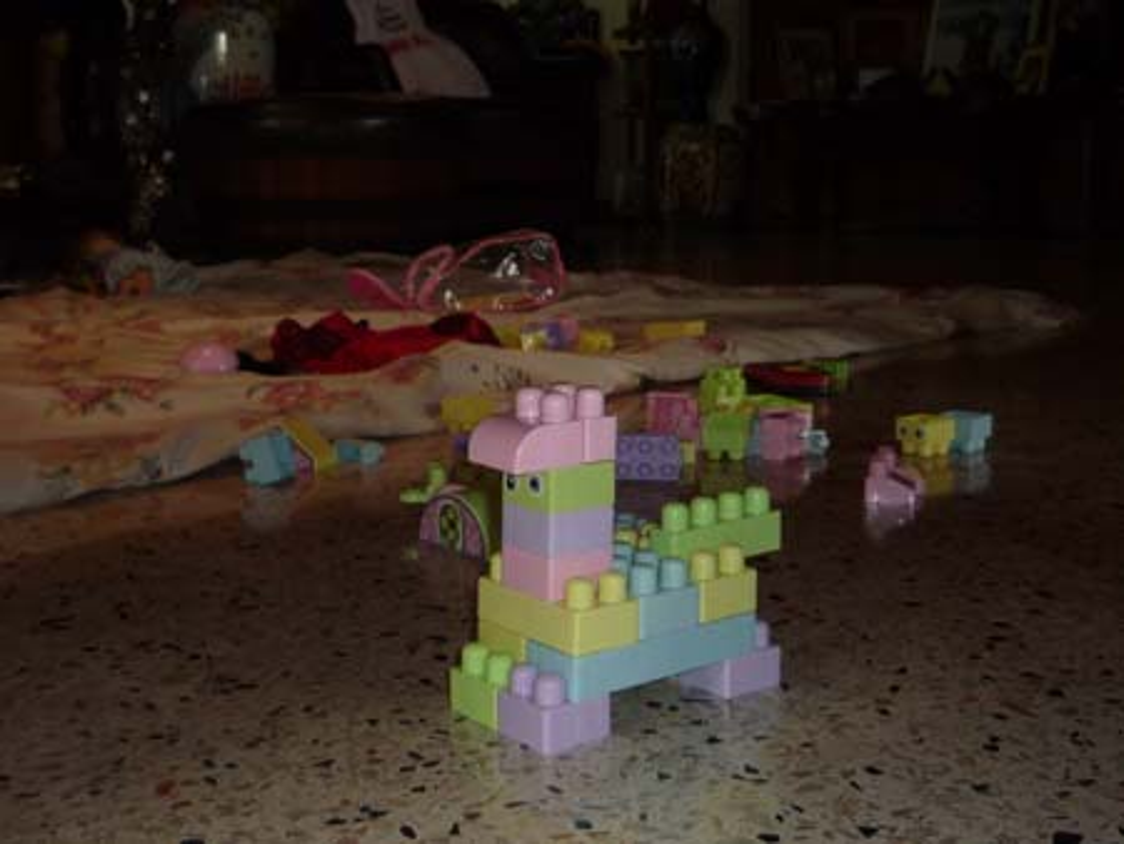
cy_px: 422
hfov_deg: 42.1
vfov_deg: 32.2
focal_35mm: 45
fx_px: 1462
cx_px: 562
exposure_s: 1/30
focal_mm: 4.4
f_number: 2.8
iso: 100
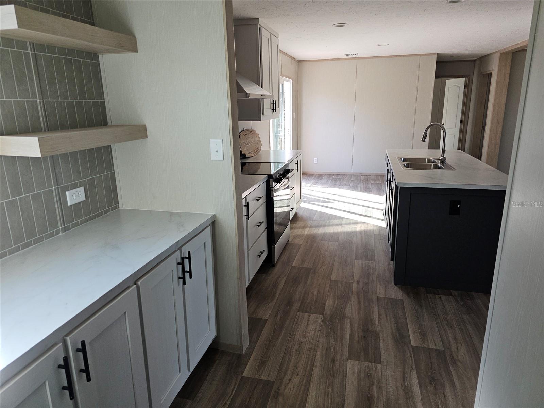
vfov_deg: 58.9
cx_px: 272
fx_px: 361
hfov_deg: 73.9
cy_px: 204
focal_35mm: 23
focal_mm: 6.3
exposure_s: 1/207
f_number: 1.7
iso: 100
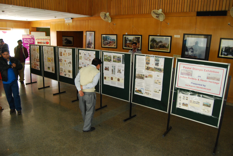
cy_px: 78
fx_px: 175
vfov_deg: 48.1
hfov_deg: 67.3
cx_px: 116
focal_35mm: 27
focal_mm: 18
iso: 800
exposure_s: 1/80
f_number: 4.5
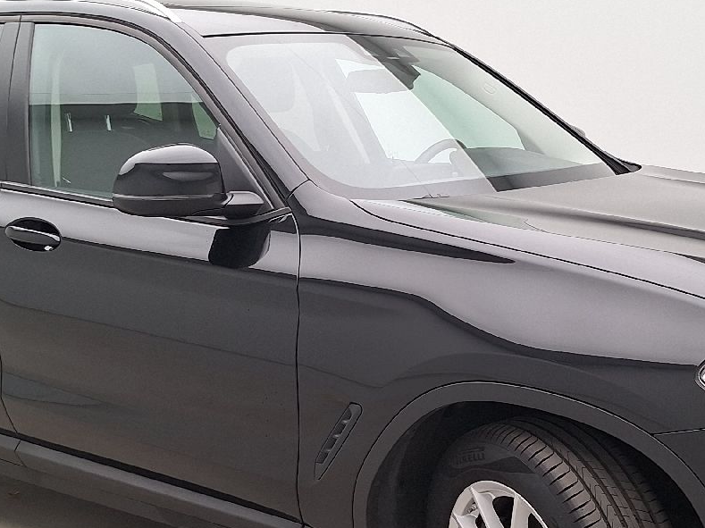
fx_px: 1140
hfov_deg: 34.3
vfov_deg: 25.9
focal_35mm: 56
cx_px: 421
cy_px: 351
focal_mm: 5.54
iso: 50
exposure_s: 1/100
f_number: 1.8
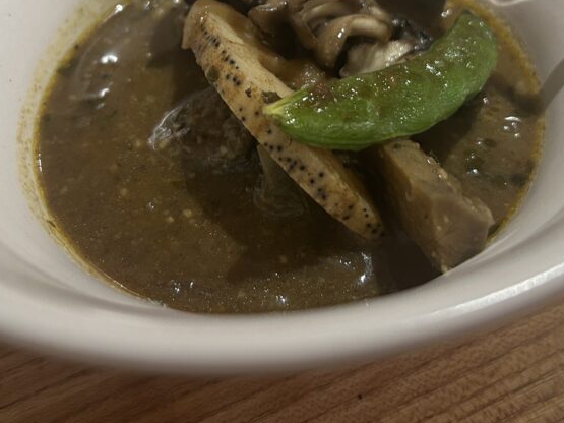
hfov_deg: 39.7
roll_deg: +5.6
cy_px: 60
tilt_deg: -43.3
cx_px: 285
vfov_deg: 29.3
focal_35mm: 48
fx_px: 782
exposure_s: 1/50
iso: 200
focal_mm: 5.7
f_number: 1.5
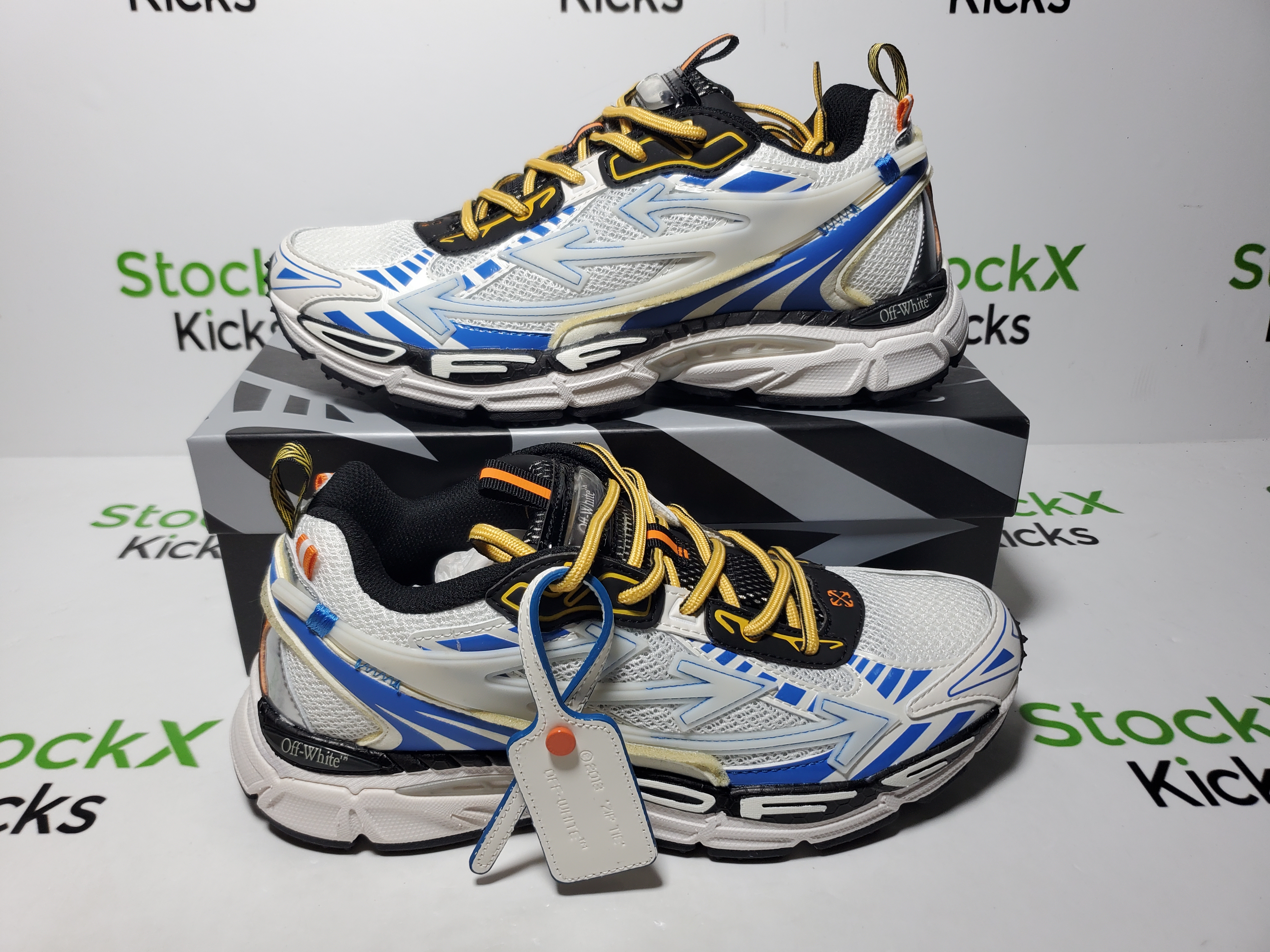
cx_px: 635
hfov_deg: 67.3
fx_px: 954
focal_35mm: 26
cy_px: 476
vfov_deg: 53.1
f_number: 1.5
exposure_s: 1/460
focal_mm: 4.3
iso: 50
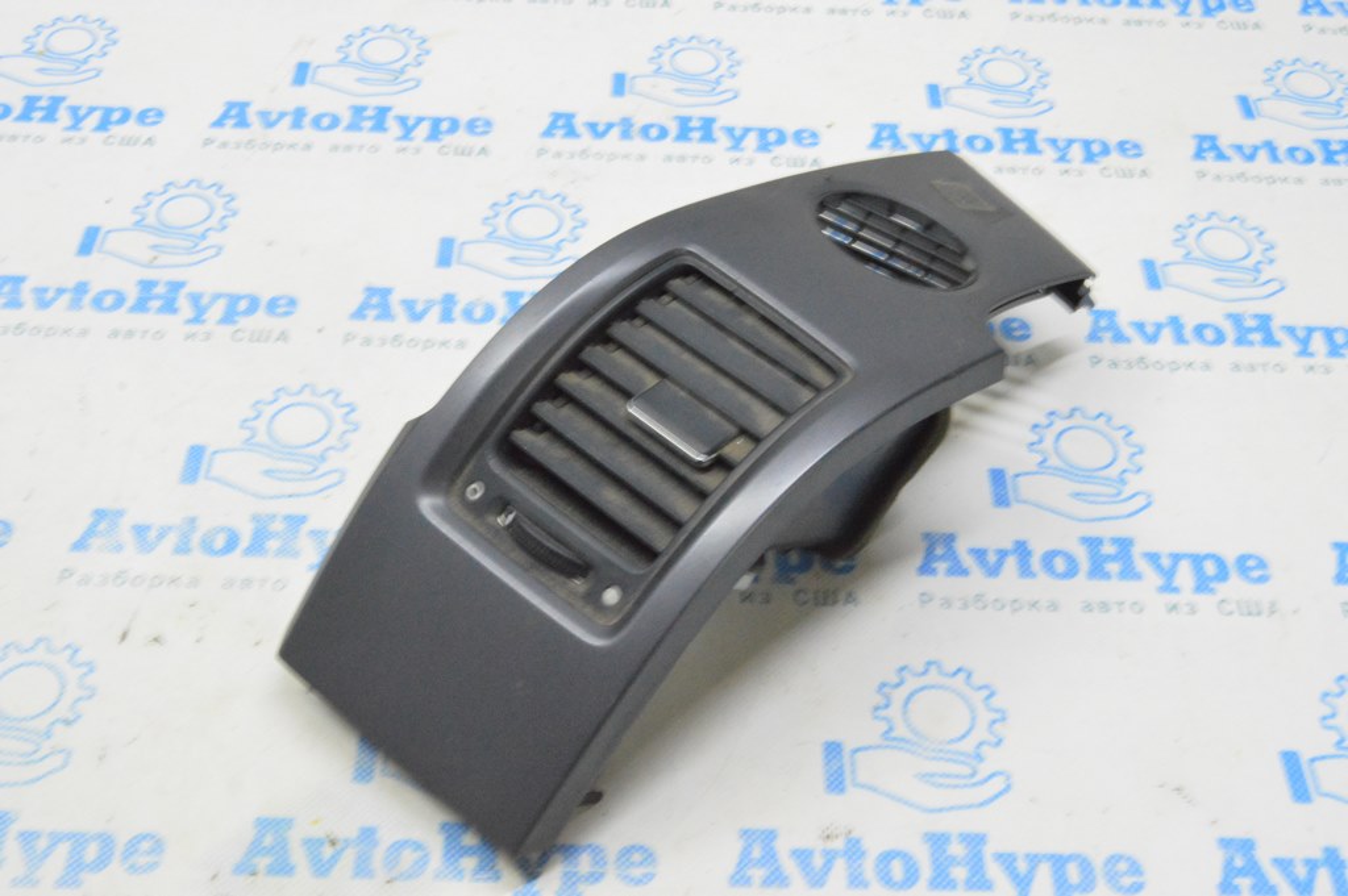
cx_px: 674
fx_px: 1684
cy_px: 448
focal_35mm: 45
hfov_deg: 43.6
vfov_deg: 29.8
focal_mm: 30
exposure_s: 1/15
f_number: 20
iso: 6400
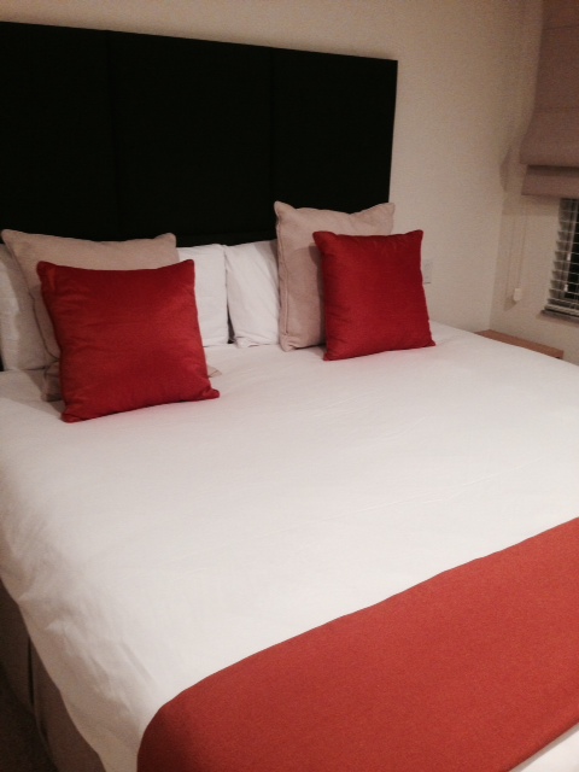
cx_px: 290
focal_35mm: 33
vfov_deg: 55.4
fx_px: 736
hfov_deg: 42.9
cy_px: 386
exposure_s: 1/20
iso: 250
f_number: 2.4
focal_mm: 4.12
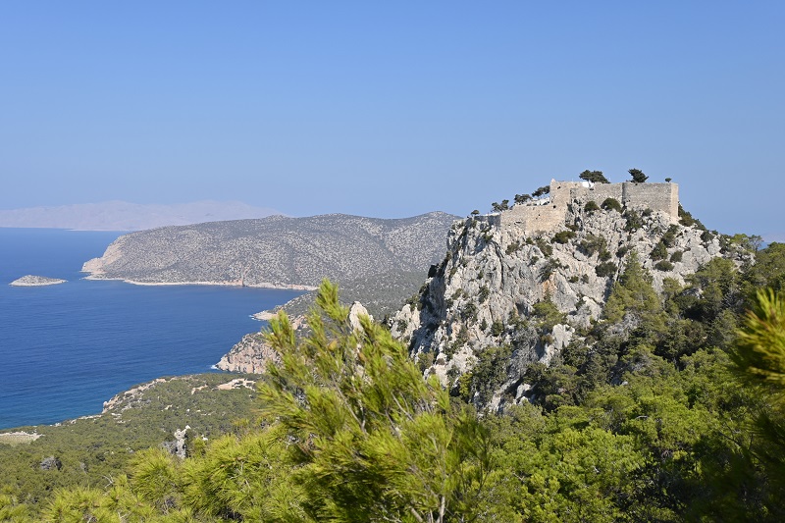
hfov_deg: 48.7
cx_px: 392
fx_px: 867
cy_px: 262
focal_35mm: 40
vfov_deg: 33.6
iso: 100
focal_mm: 26.5
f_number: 5
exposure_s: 1/1000
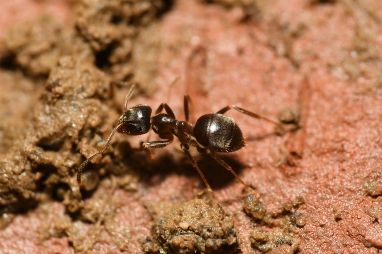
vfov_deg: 8.7
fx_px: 1671
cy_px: 127
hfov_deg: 13.0
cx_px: 191
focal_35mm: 158
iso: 100
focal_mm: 105
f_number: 22
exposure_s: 1/60
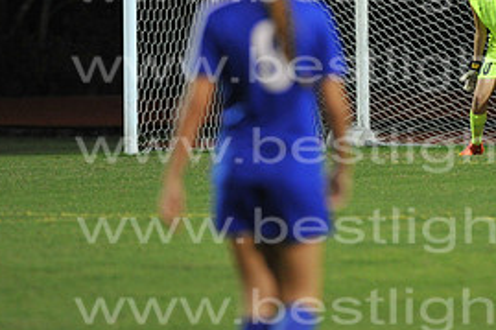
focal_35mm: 648
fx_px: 8922
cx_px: 492
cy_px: 29
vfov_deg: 2.1
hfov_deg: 3.2
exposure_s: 1/400
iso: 5000
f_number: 3.2
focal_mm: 300
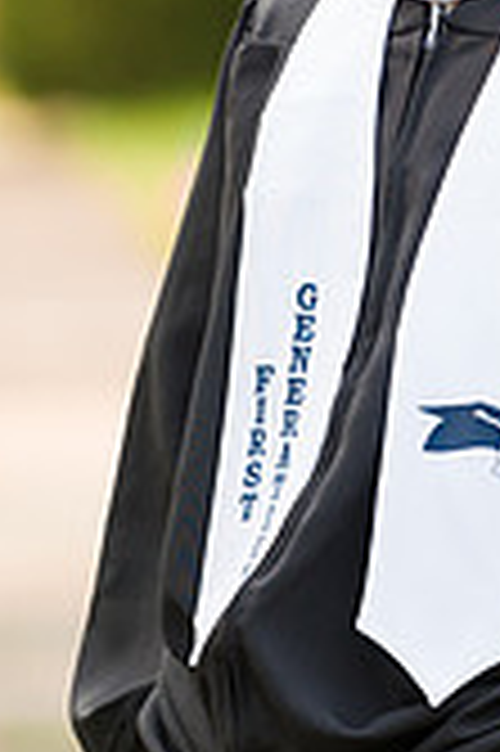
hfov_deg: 2.5
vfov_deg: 3.8
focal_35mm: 540
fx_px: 11273
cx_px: 556
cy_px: 167
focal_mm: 200
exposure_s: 1/640
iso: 200
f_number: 3.2
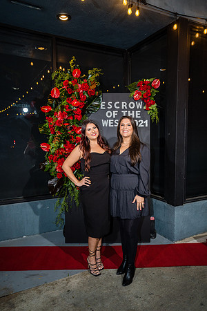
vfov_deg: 65.5
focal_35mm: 28
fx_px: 241
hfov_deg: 46.4
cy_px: 156
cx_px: 104
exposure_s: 1/250
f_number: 3.2
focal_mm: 28
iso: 800
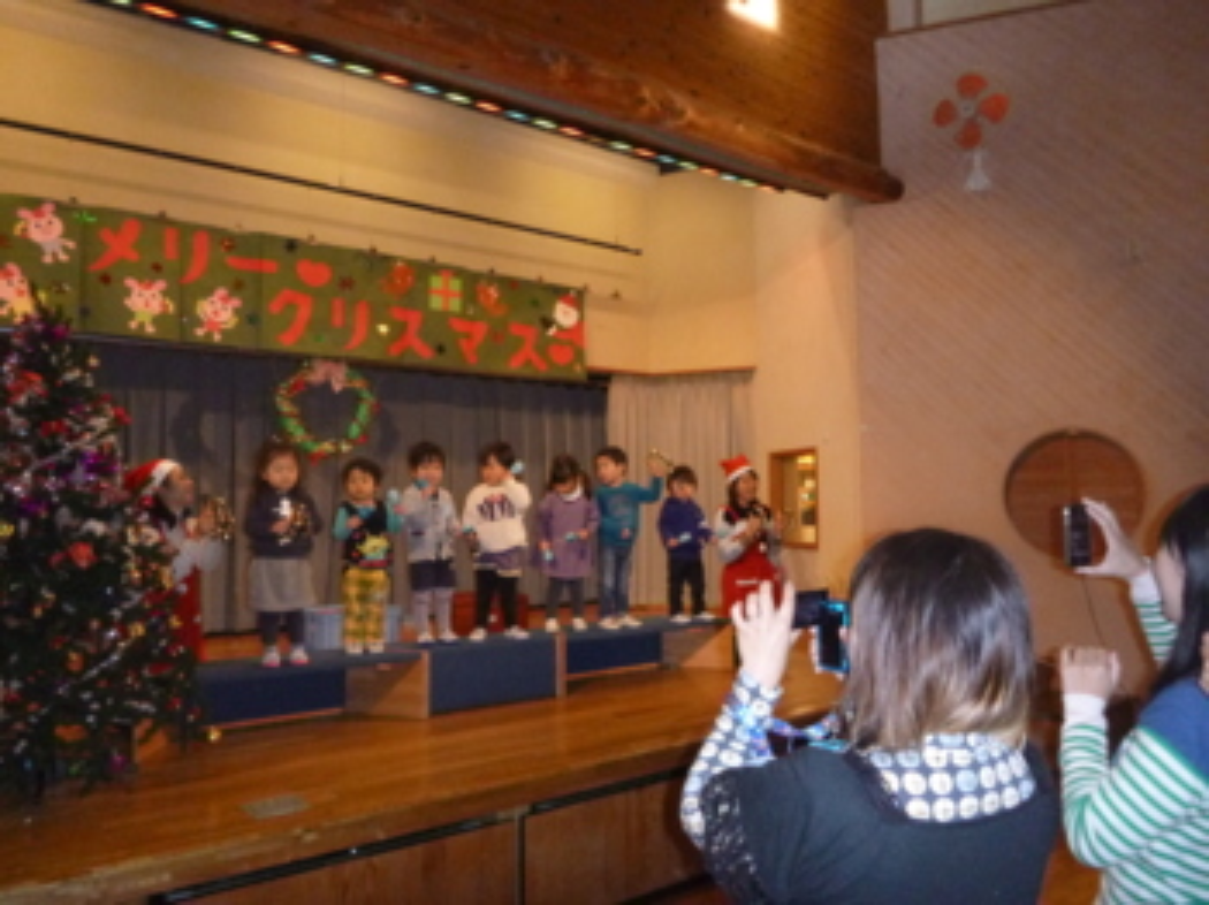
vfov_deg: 54.8
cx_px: 604
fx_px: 873
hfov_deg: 69.4
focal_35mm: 25
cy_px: 452
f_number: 3.9
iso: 640
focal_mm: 4.5
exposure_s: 1/60
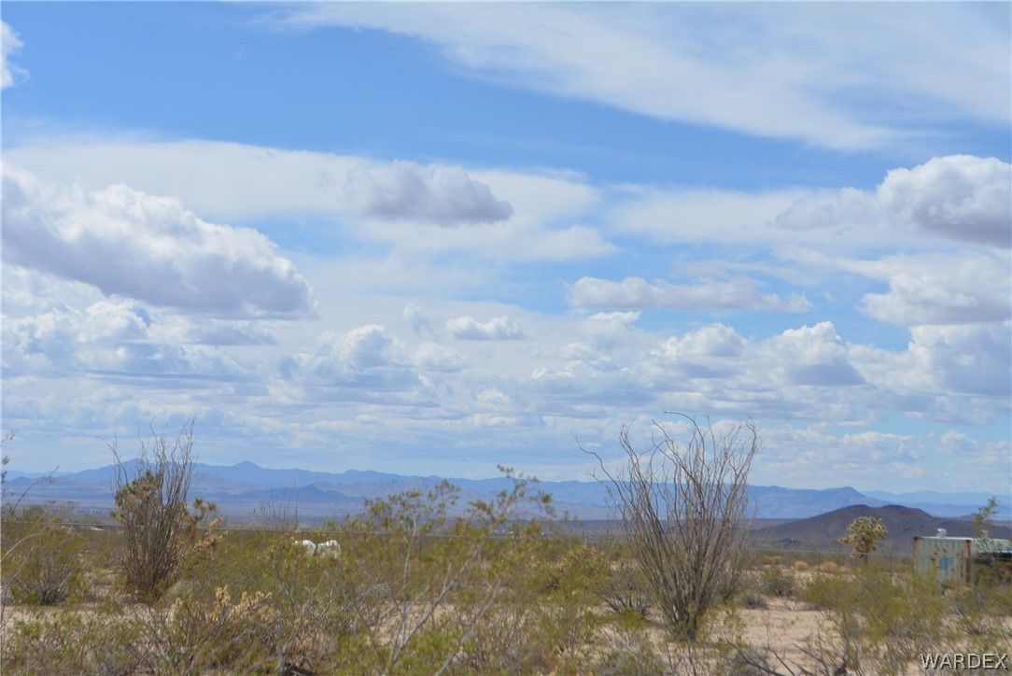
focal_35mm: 82
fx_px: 2320
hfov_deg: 24.6
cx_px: 506
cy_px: 338
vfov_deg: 16.6
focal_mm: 55
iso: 100
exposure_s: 1/400
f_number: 10
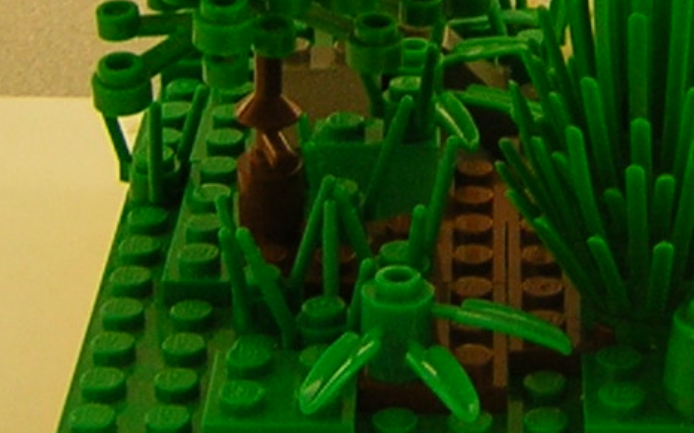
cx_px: 588
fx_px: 2477
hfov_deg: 15.8
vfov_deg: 9.9
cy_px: -52
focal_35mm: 131
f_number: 2.6
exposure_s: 1/7.3
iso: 50
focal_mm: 4.7
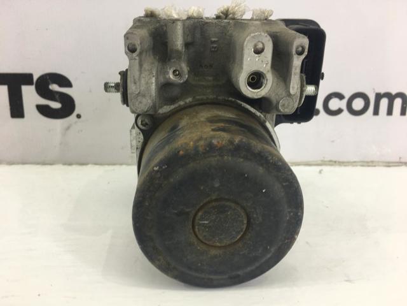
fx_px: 341
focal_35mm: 29
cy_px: 153
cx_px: 204
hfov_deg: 61.7
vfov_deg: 48.2
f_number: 2.2
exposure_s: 1/50
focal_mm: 4.15
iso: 32
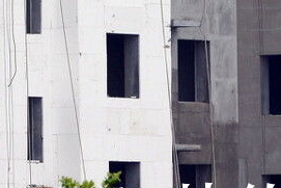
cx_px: -47
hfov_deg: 1.6
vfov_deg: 1.0
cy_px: -167
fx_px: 10355
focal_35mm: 1326
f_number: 9
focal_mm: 200
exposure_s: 1/320
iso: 200
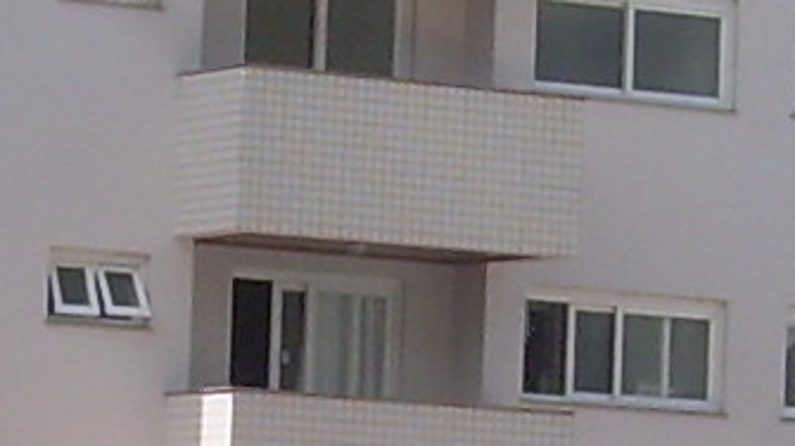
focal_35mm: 281
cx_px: 458
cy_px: 460
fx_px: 5920
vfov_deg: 4.3
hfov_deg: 7.7
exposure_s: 1/500
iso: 50
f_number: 4.6
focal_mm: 6.3
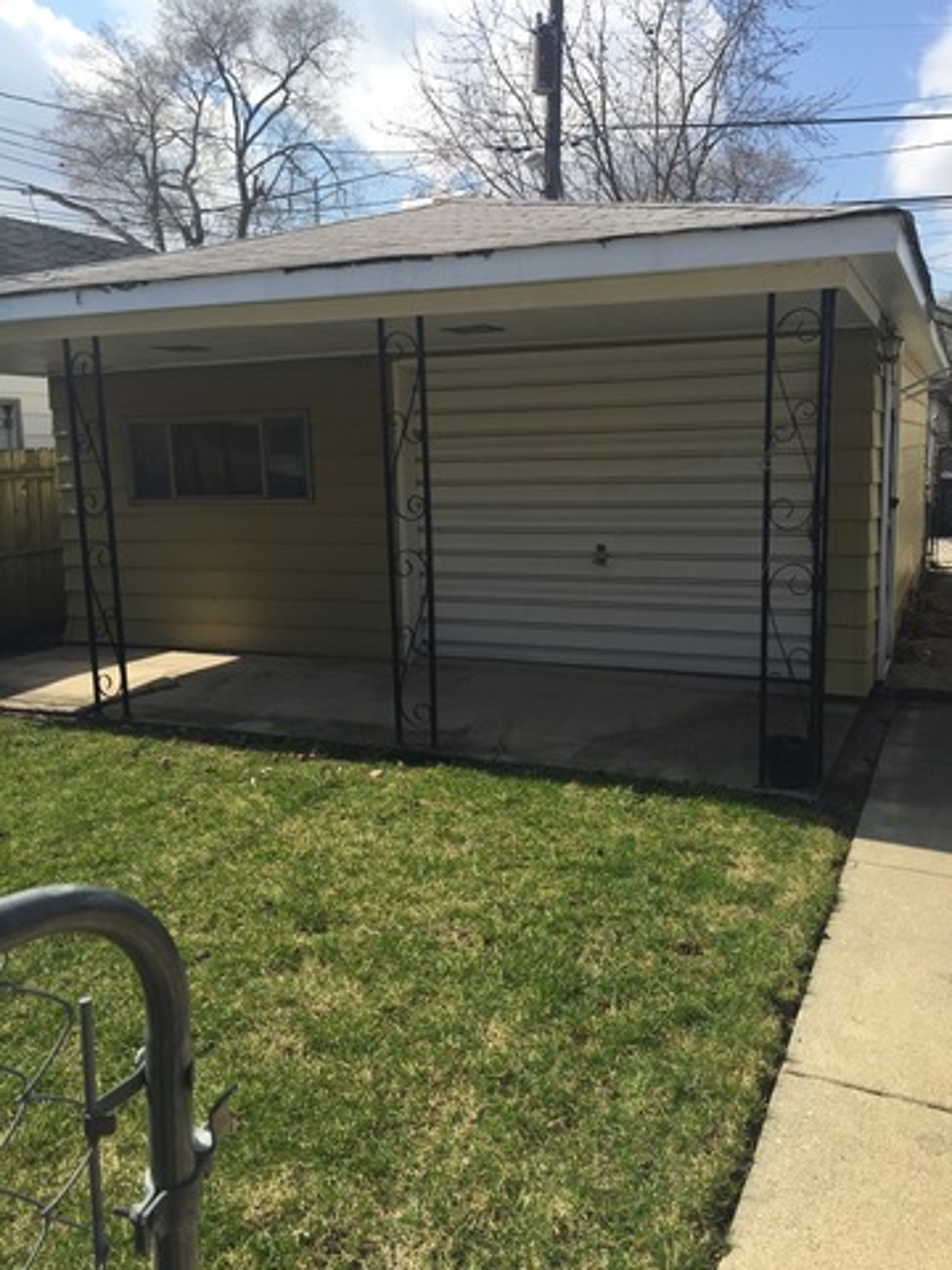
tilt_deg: -8.6
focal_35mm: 29
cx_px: 476
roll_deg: -0.5
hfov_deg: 48.2
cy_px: 635
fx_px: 1063
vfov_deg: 61.7
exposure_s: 1/1582
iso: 32
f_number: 2.2
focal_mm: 4.15
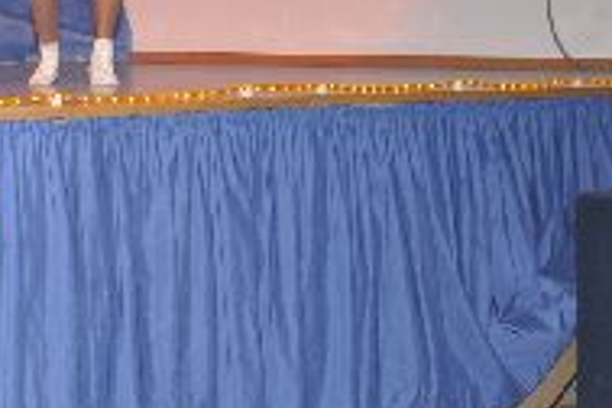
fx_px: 1938
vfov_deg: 11.6
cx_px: -499
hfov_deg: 15.4
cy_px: -144
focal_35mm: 114
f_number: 5
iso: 400
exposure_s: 1/60
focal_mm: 18
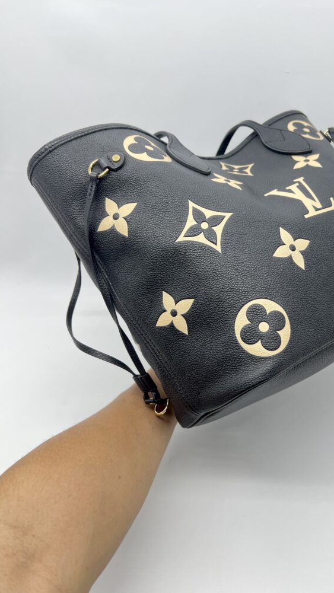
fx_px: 456
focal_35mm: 29
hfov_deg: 39.7
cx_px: 226
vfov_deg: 66.0
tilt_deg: -32.2
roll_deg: +1.0
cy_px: 291
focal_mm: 5.7
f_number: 1.5
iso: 50
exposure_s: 1/100
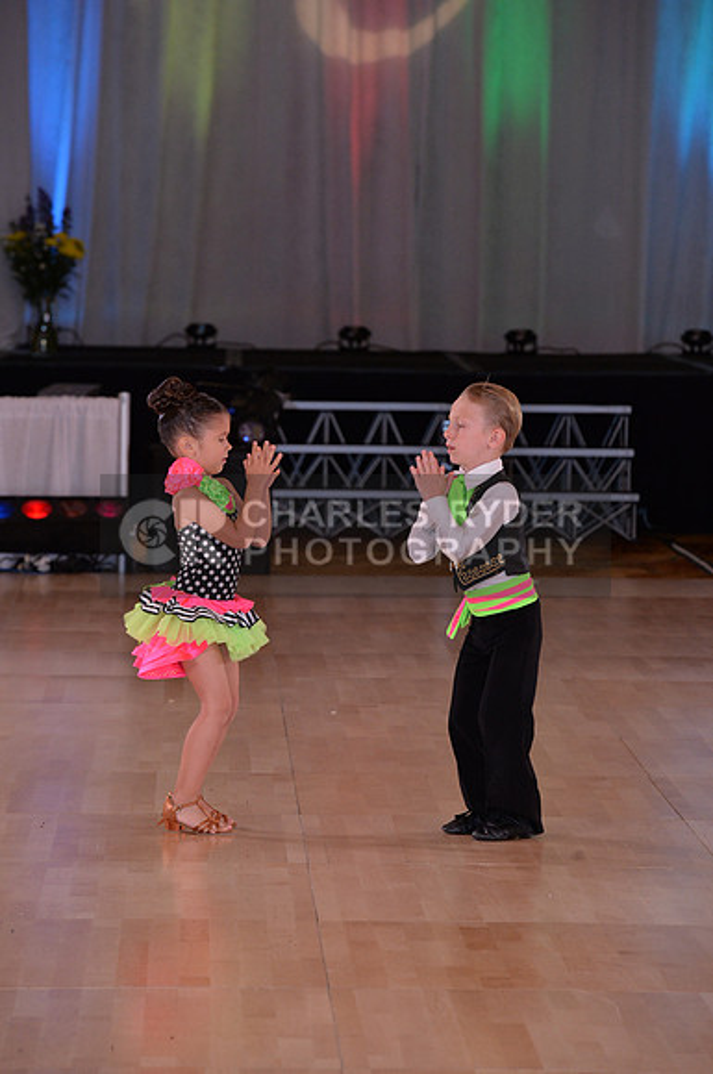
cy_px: 537
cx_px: 356
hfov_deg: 7.6
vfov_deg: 11.4
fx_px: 5363
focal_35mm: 180
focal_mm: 180
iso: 2000
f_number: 6.3
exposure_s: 1/250
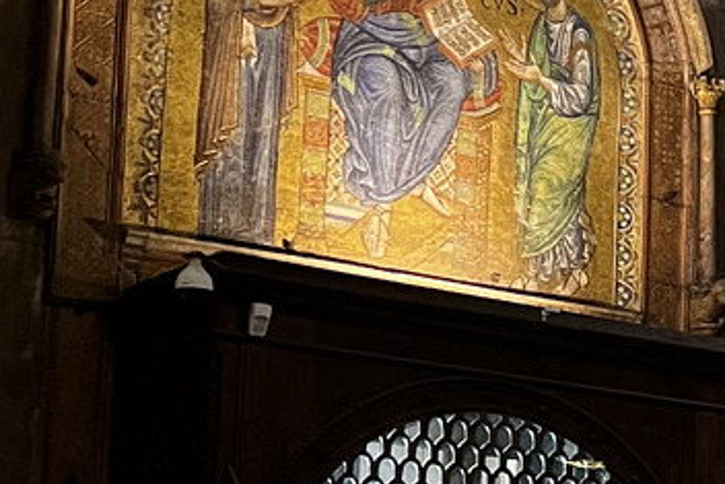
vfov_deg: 11.1
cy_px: 447
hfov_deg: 15.0
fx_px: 2478
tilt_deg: +8.7
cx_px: 1190
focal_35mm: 123
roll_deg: +0.9
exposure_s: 1/50
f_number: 1.5
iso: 500
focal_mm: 5.7
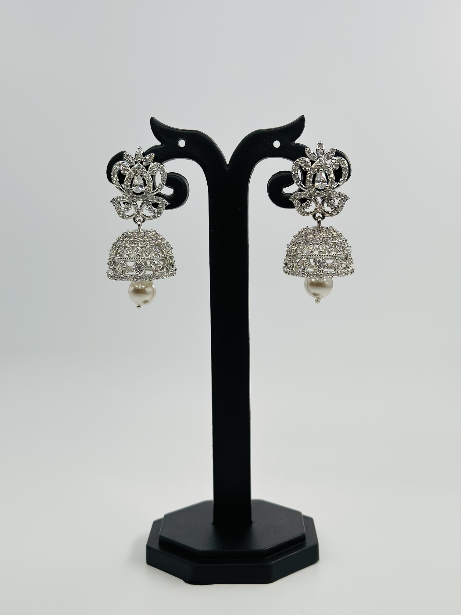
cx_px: 230
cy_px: 308
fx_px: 852
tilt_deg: -7.0
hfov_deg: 30.3
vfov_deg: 39.7
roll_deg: -0.4
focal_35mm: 48
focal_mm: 6.86
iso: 80
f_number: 1.78
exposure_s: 1/2203
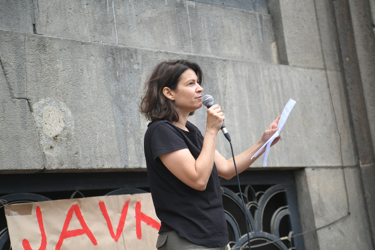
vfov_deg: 19.5
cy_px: 125
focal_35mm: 70
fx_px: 729
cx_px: 188
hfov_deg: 28.8
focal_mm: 70
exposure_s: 1/800
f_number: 2.8
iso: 200
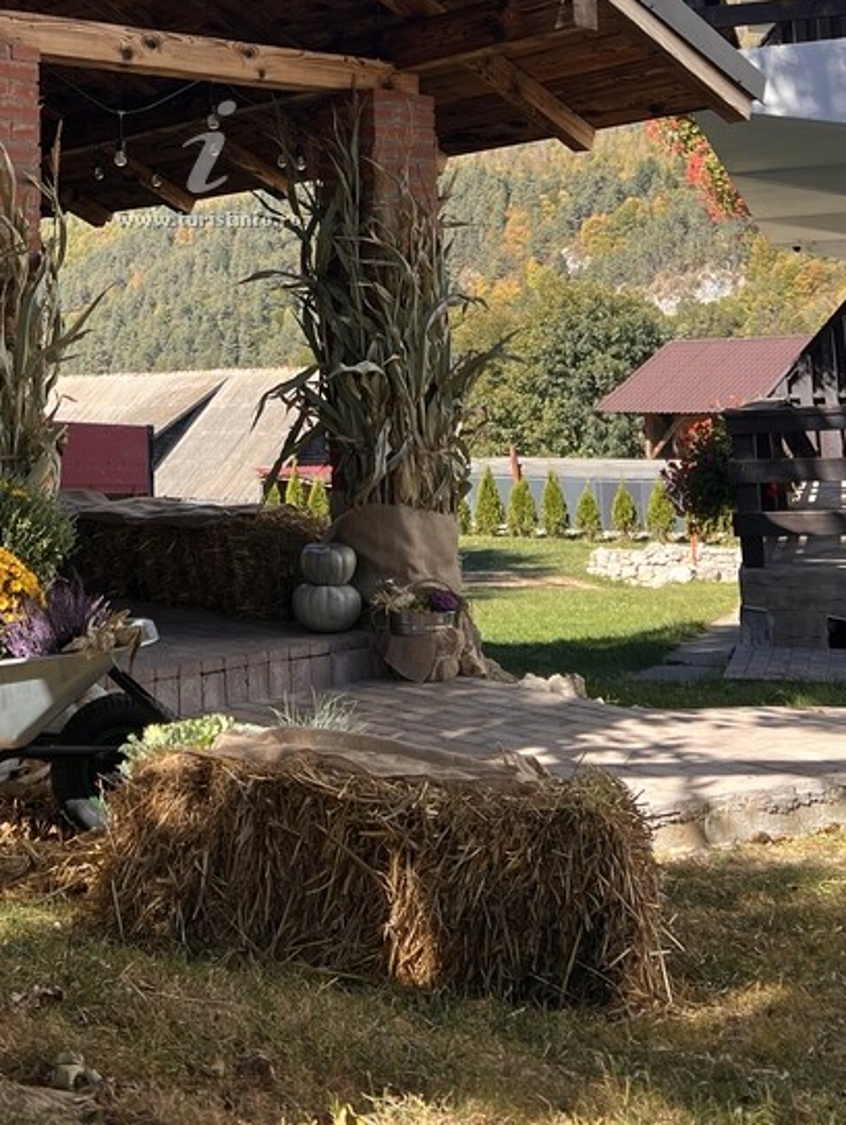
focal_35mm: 49
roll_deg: +1.8
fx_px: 1595
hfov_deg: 29.3
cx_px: 220
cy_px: 172
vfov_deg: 37.0
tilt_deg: +7.5
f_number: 1.5
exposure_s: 1/957
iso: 50
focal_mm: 5.7
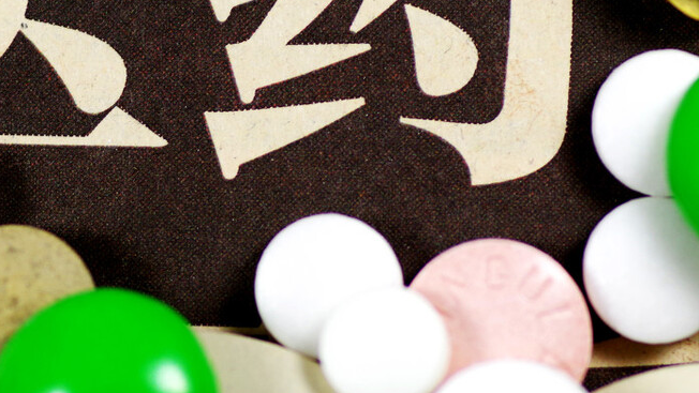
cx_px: 184
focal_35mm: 289
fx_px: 5357
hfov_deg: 7.5
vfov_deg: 4.2
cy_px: 18
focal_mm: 100
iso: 400
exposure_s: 1/160
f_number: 4
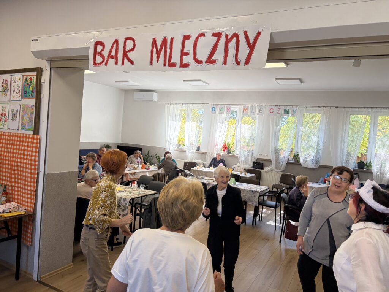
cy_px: 146
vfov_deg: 53.1
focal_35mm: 26
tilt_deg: +0.6
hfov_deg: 67.3
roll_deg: -5.3
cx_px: 194
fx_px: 292
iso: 125
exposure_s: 1/232
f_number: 1.6
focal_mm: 5.96
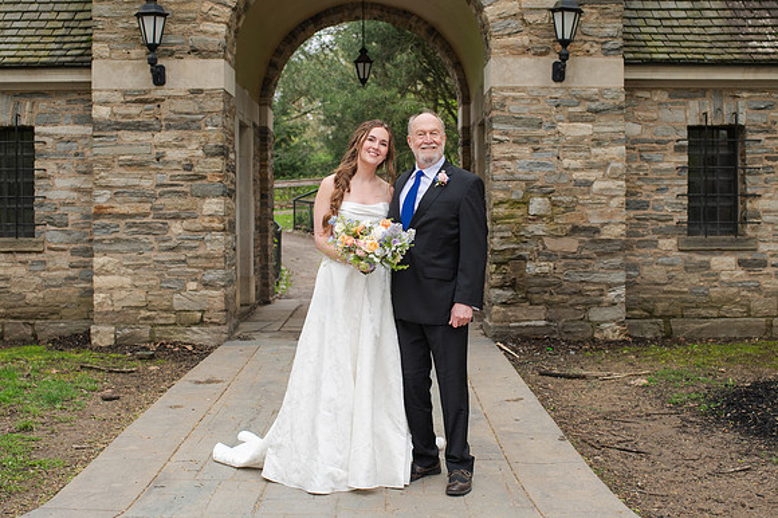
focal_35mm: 48
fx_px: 1042
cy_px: 246
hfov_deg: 41.0
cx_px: 384
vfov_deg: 27.9
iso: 200
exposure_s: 1/320
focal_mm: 35
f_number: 3.2
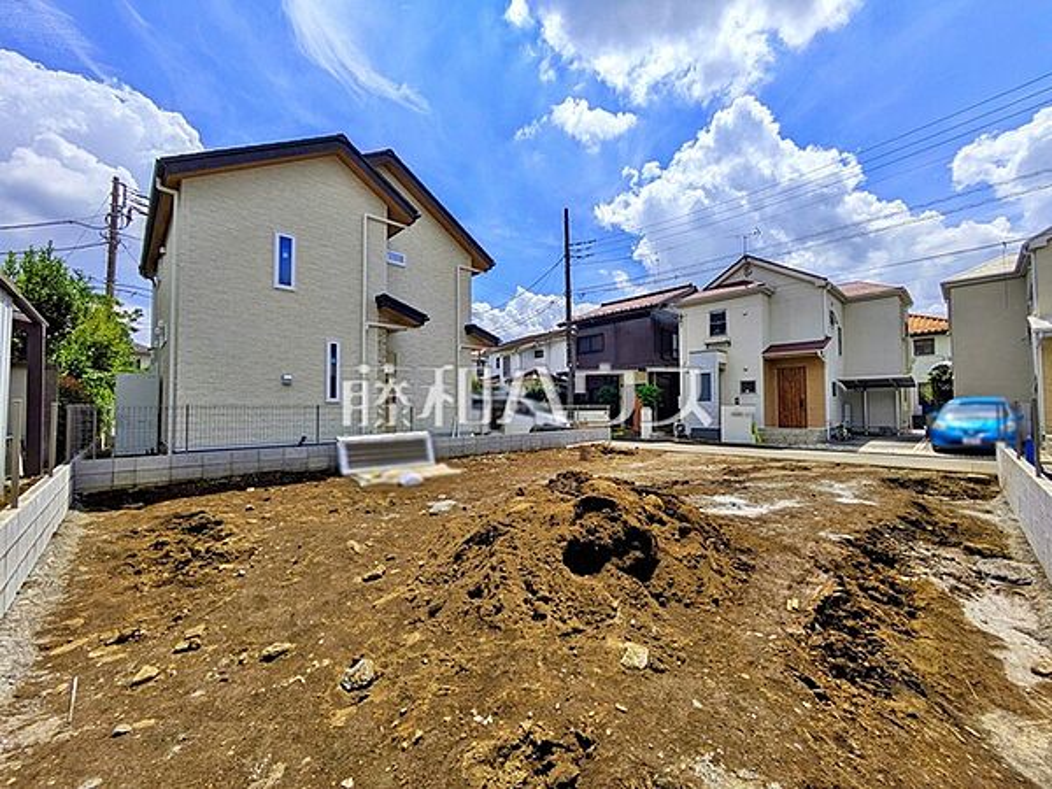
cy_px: 394
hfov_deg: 102.1
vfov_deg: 85.7
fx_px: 425
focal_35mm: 14
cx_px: 526
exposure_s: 1/4184
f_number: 2.2
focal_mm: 1.83
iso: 47
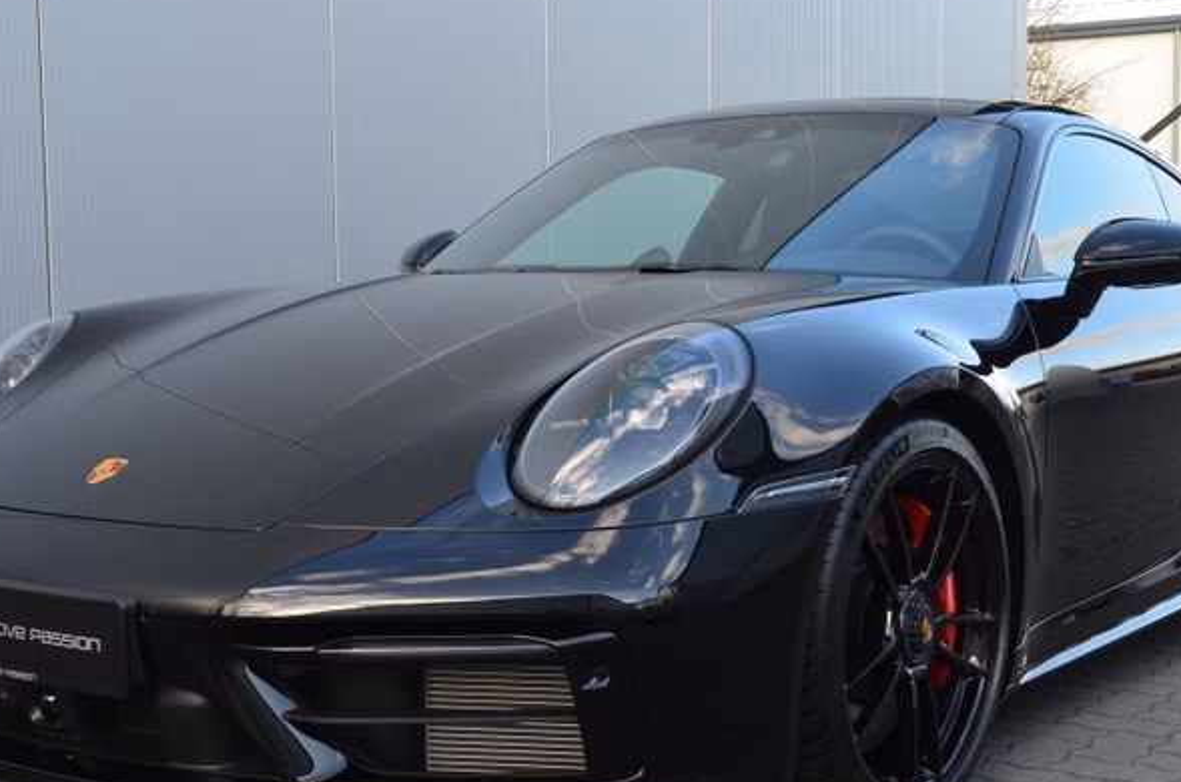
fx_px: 1735
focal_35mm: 53
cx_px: 610
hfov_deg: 37.6
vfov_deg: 25.4
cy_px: 469
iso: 400
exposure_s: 1/50
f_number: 10
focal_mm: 26
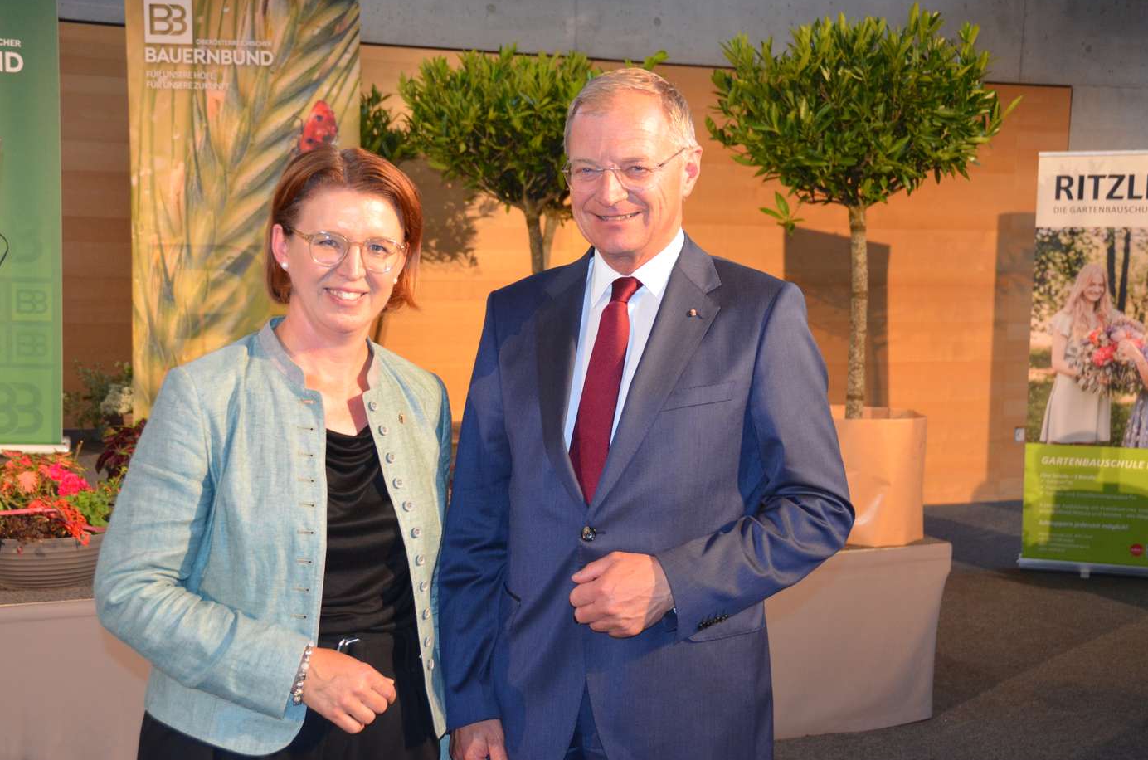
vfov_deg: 26.6
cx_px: 542
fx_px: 1608
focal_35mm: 51
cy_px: 390
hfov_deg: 39.3
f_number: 4
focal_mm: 31
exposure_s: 1/60
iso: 1000
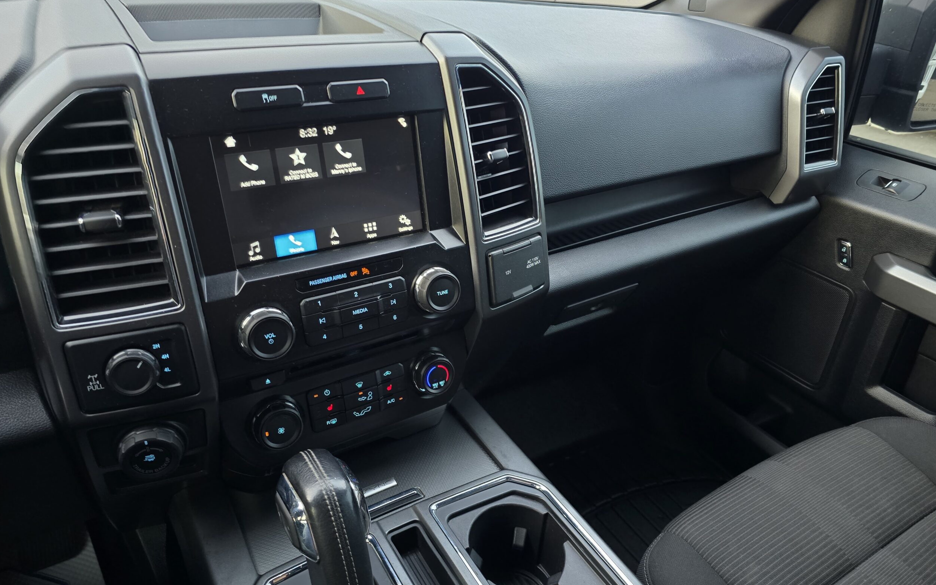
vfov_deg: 49.3
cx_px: 464
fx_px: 638
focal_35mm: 25
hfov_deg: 72.6
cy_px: 279
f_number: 1.7
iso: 640
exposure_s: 1/28.6
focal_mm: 6.3
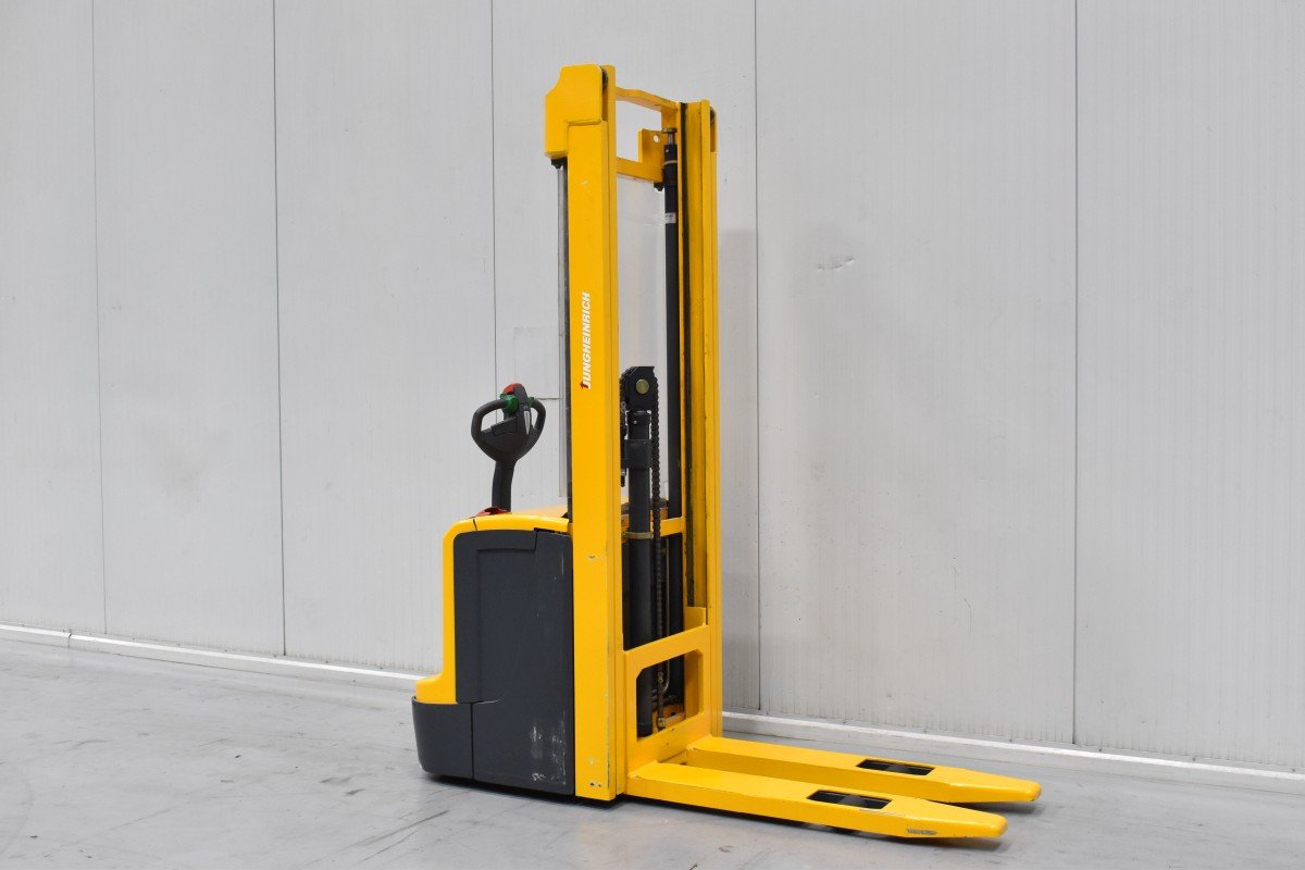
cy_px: 435
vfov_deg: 34.2
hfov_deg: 49.6
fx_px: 1414
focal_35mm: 39
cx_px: 652
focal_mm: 26
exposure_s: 1/50
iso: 1600
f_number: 7.1
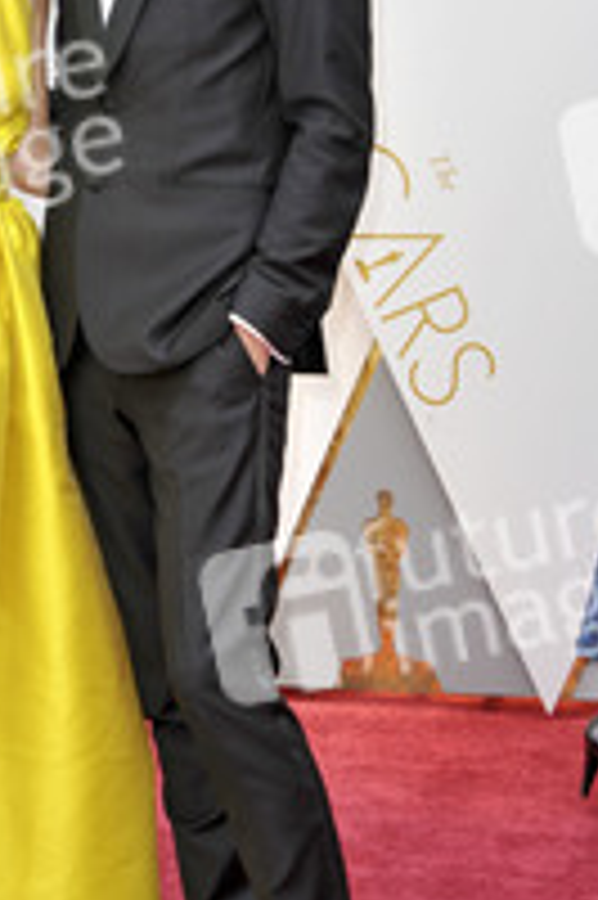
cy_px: 374
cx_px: 25
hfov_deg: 9.5
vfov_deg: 14.3
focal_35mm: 144
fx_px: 3594
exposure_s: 1/250
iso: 1000
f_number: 7.1
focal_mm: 72
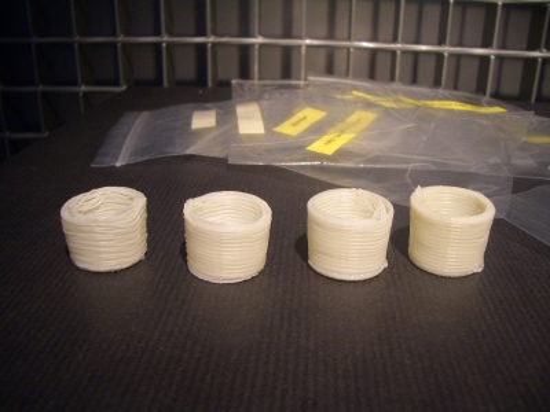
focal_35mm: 35
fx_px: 556
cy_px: 206
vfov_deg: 40.7
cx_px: 275
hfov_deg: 52.6
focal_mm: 5.8
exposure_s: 1/80
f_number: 2.6
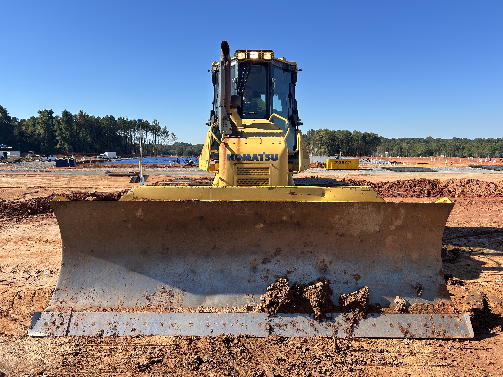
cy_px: 188
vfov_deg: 53.1
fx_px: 378
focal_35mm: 26
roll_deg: +0.3
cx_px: 252
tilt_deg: -6.4
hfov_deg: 67.3
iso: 50
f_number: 1.5
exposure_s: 1/2915
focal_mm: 5.7
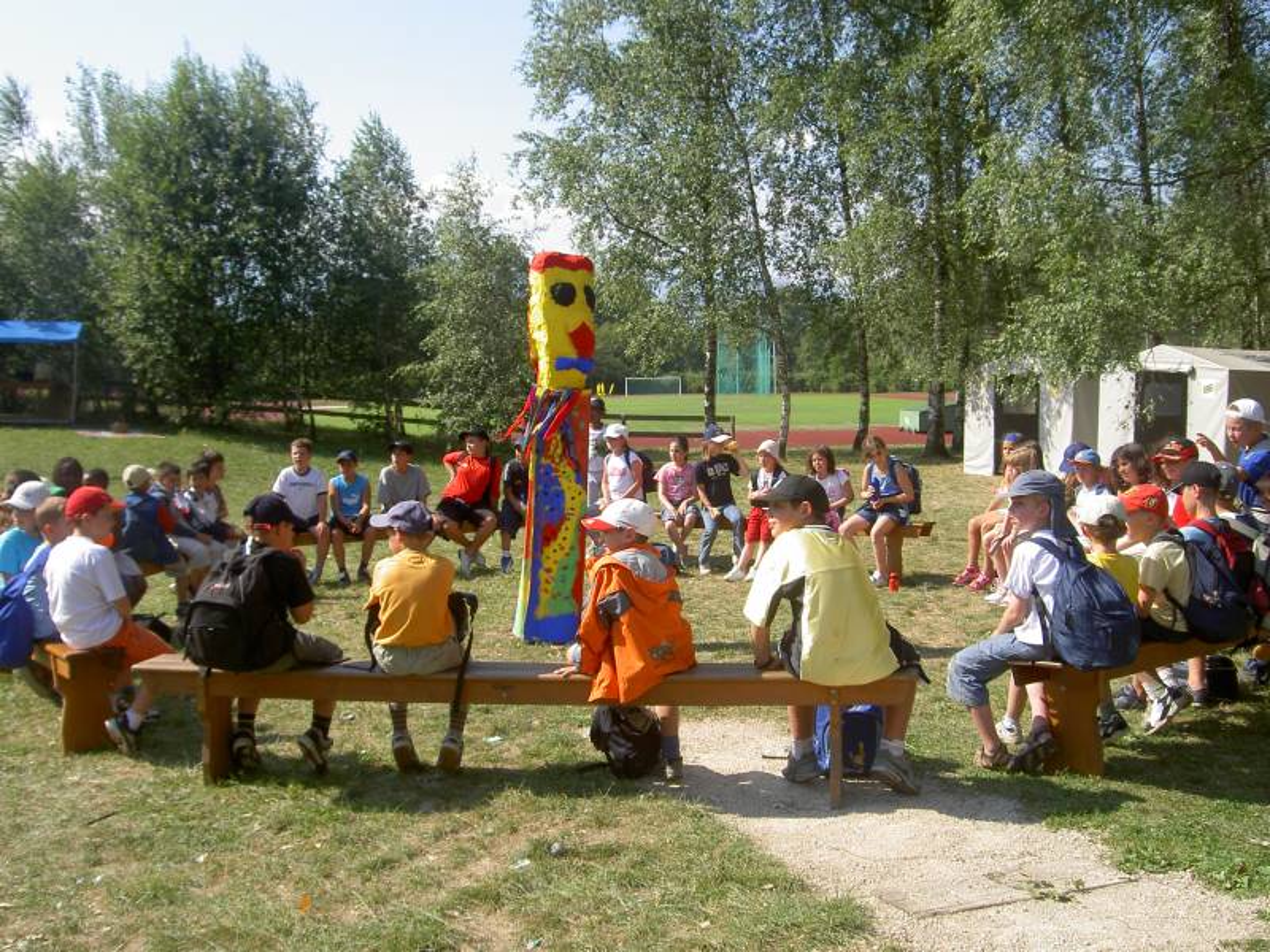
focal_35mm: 39
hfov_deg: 47.9
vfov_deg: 36.8
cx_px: 635
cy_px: 476
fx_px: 1431
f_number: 4.7
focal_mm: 8
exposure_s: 1/250
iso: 100
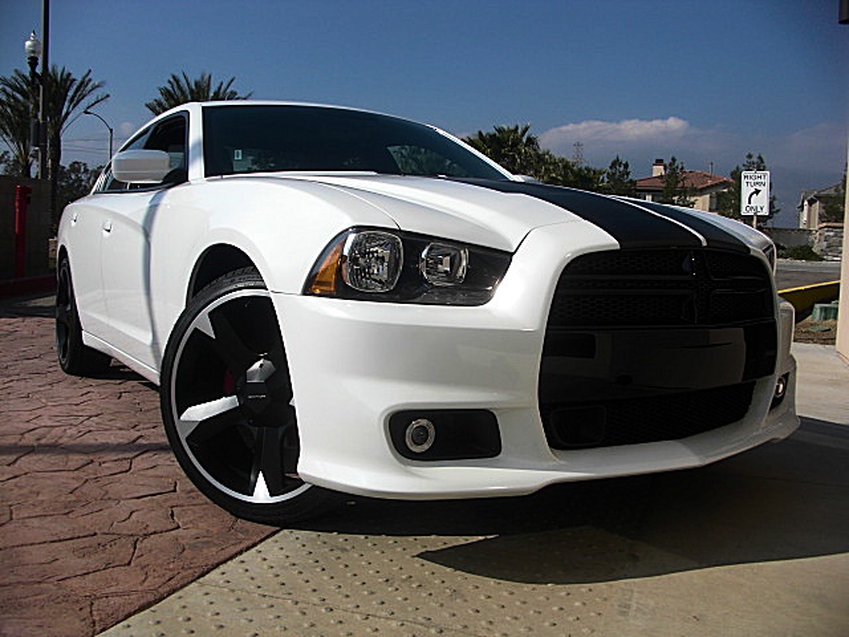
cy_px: 318
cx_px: 424
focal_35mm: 36
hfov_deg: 51.4
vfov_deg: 39.7
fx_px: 883
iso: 50
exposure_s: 1/250
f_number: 7.9
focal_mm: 6.3
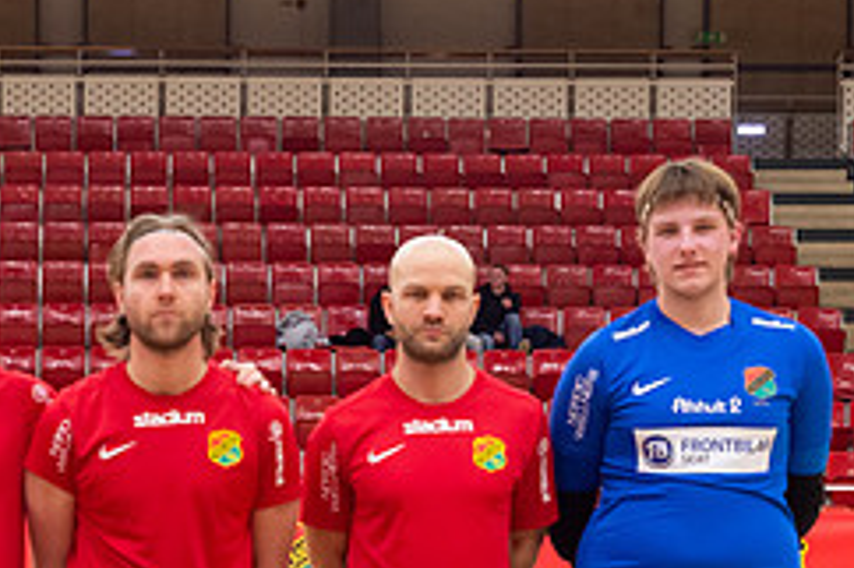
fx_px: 2608
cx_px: 68
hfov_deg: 18.3
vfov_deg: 12.2
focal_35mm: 110
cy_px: 671
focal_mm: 40
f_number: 4
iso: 1600
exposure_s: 1/250
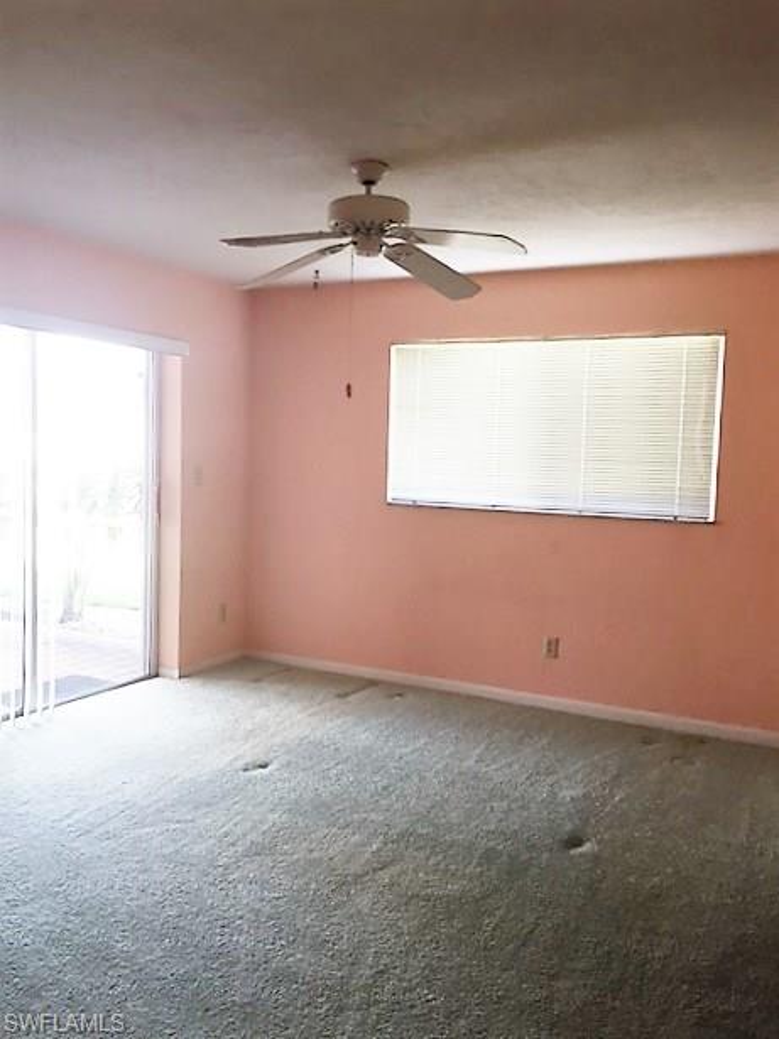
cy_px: 520
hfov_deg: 48.2
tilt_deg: -4.6
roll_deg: +0.5
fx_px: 870
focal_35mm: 29
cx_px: 390
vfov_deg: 61.7
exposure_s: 1/30
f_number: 2.2
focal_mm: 4.15
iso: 32
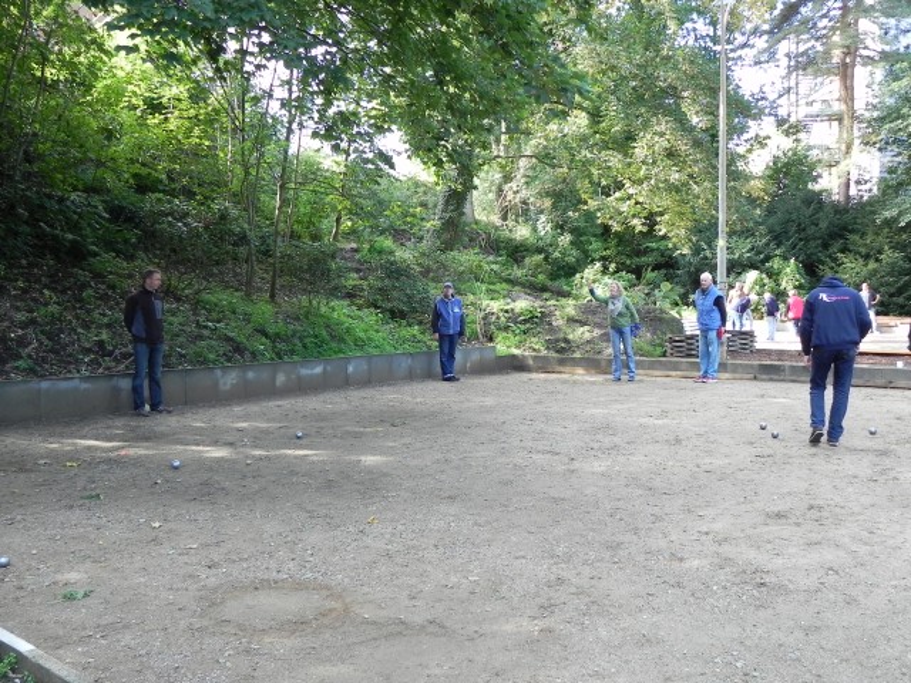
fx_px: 868
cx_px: 456
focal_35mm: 33
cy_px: 342
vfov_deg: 42.9
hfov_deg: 55.4
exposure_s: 1/74.5
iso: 160
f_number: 3.2
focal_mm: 5.9
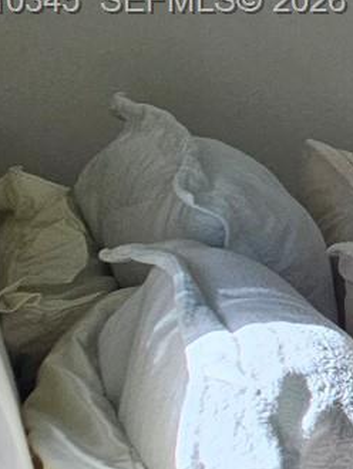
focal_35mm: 63
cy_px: 3
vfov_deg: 28.8
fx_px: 855
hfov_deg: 11.8
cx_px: 1042
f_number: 2.2
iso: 80
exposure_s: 1/209
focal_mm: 2.2
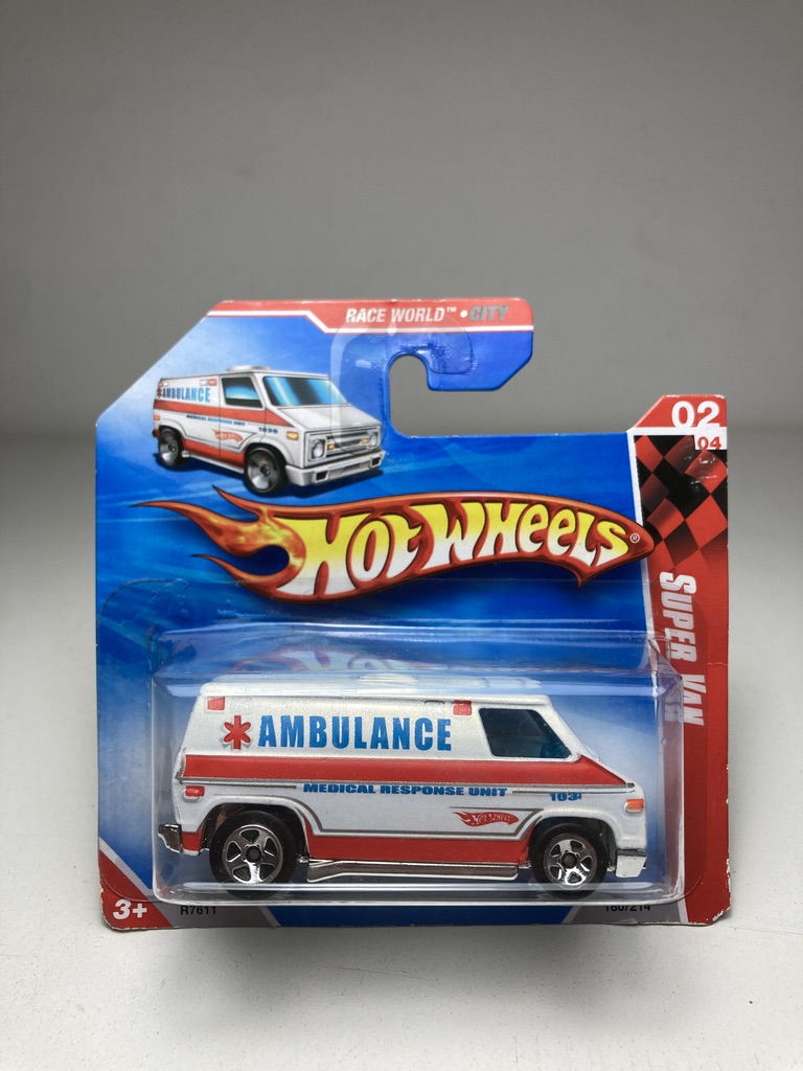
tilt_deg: -22.6
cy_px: 536
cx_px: 402
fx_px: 866
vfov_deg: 63.4
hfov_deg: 49.7
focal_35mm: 28
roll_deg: +0.9
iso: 40
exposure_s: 1/120
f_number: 1.8
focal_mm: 3.99
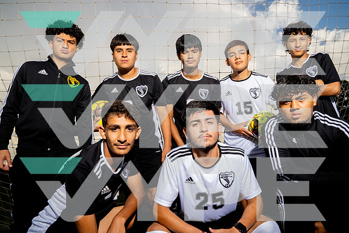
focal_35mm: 24
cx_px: 174
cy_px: 116
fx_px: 233
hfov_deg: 73.7
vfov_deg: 53.2
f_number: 10
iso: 160
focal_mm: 24
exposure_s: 1/250
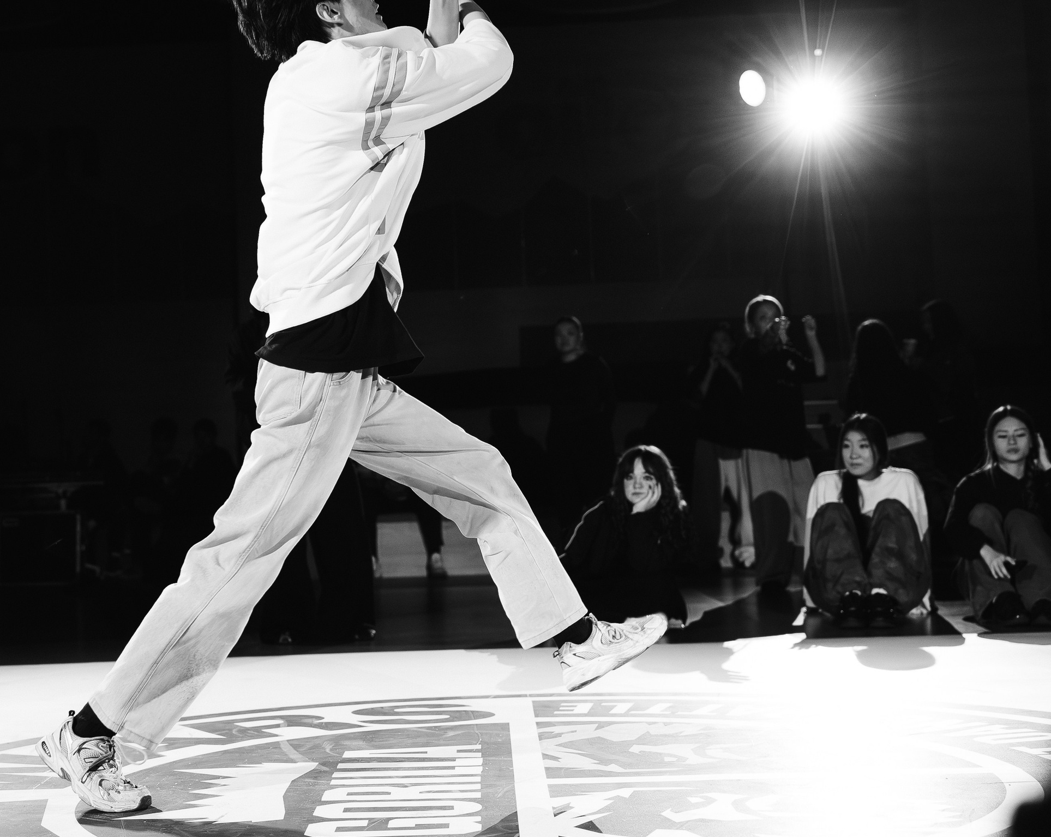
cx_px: 401
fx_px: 1801
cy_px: 387
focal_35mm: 58
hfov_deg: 32.4
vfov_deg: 26.2
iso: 3200
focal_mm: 37
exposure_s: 1/800
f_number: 2.8
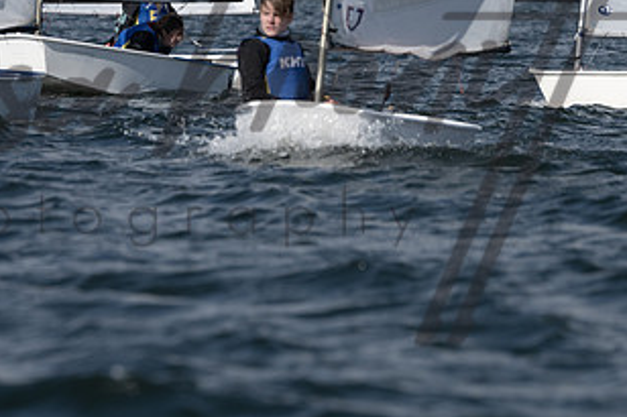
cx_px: 326
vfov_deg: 2.4
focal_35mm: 584
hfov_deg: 3.5
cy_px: 64
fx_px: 10165
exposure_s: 1/1250
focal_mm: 310
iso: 320
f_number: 9
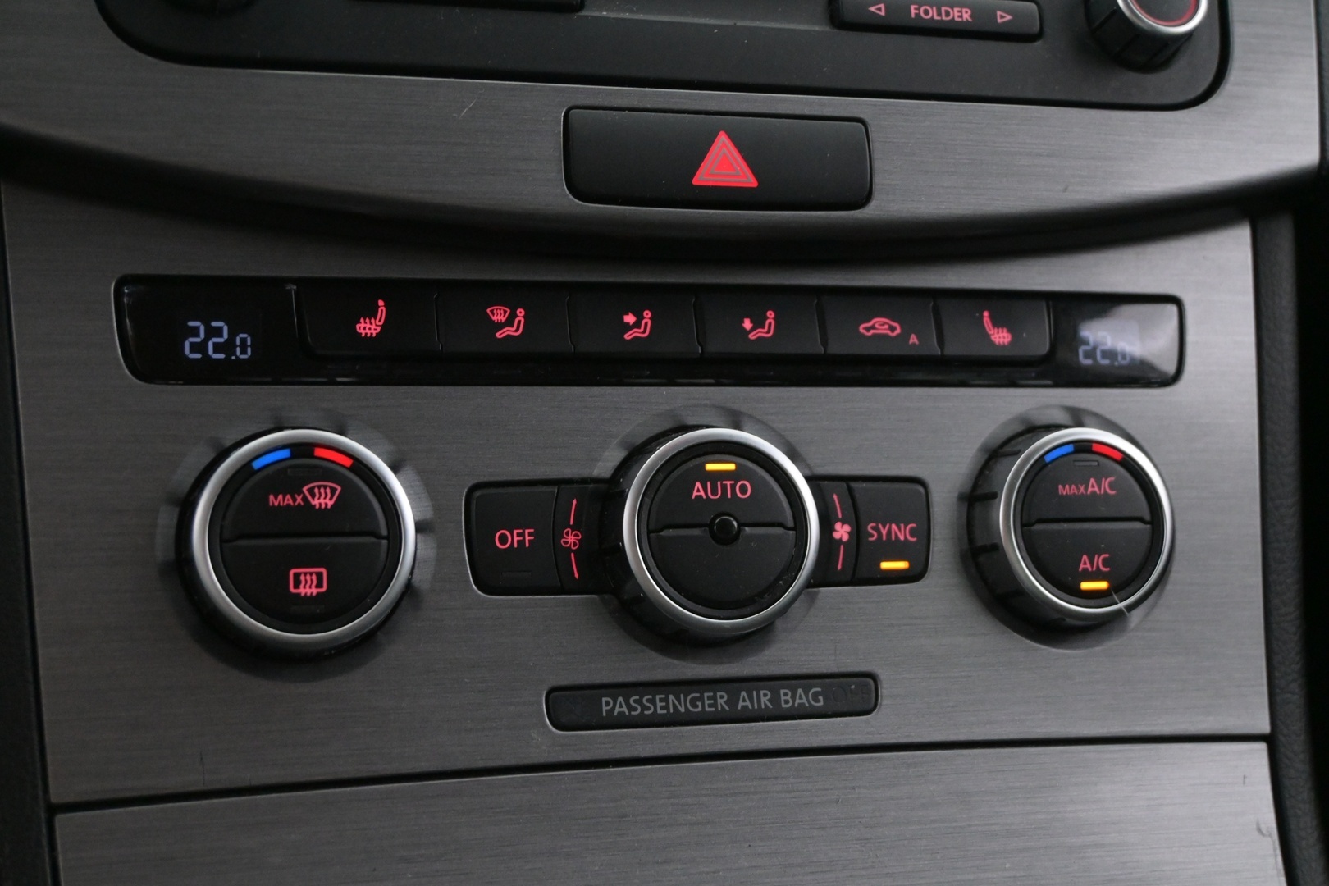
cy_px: 443
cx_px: 664
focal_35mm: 47
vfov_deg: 28.5
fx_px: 1744
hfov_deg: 41.7
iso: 4500
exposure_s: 1/50
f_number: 5
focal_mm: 31.5
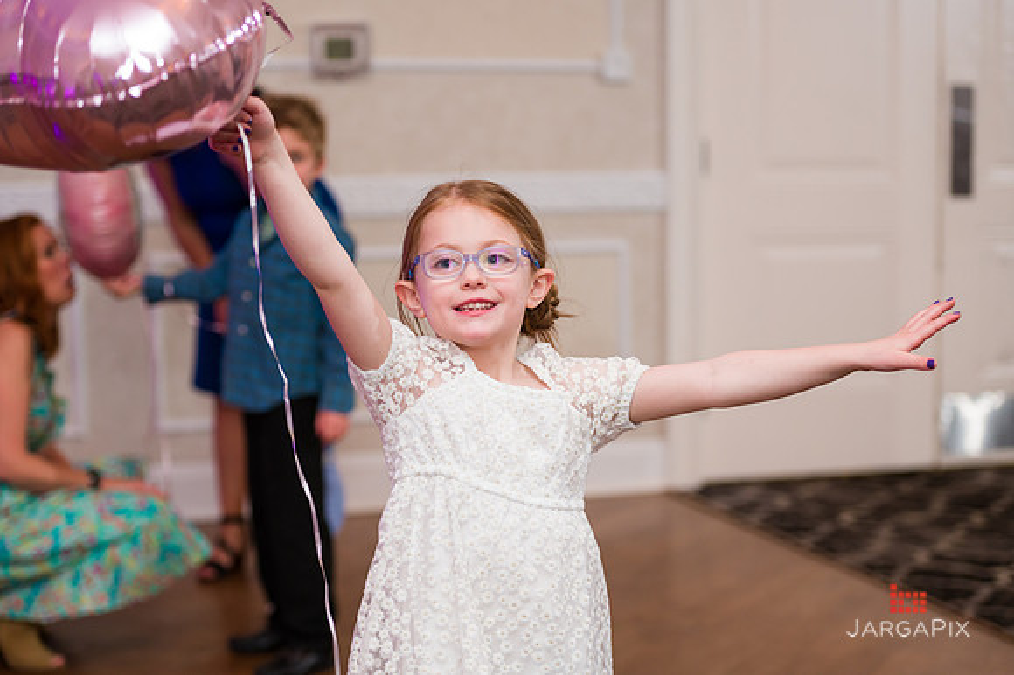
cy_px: 338
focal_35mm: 70
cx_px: 507
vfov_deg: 19.4
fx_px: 1970
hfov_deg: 28.9
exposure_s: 1/200
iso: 1600
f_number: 3.2
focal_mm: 70
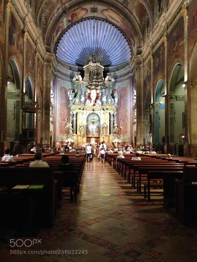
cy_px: 130
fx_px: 258
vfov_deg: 54.0
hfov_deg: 41.8
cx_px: 101
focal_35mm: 34
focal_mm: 4.12
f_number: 2.4
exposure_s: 1/15
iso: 800
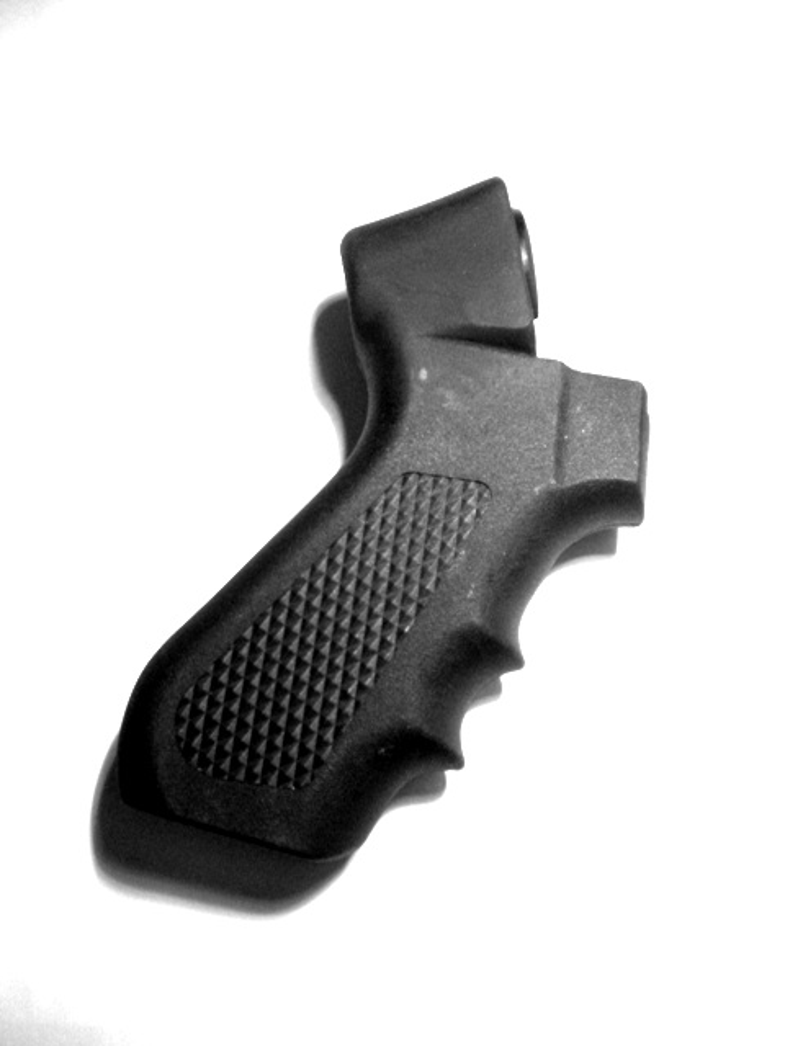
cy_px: 523
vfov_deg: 52.6
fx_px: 1058
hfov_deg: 40.7
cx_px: 392
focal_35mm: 35
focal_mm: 6.3
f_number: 3.1
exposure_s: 1/143
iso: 80
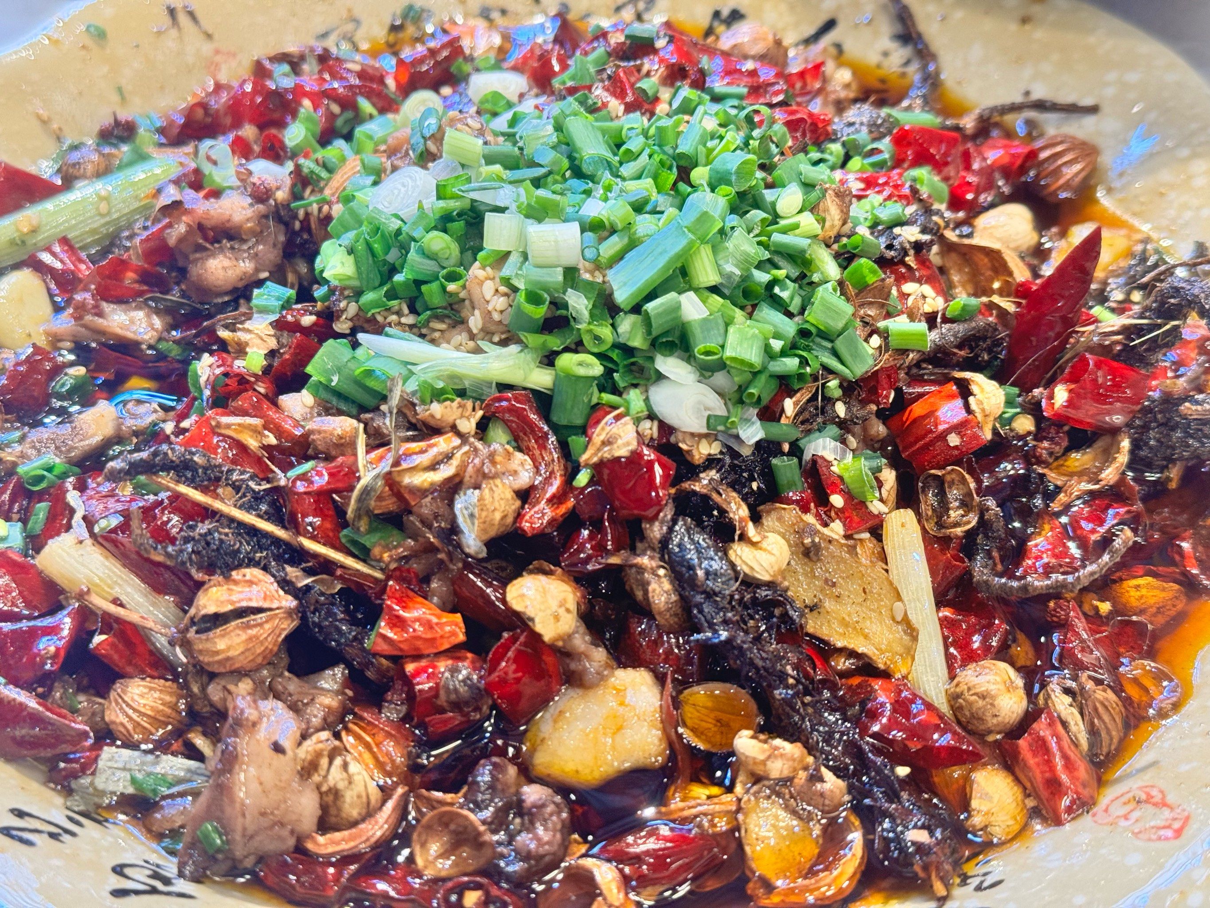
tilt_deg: -45.1
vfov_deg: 30.3
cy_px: 454
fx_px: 1678
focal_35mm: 48
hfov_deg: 39.7
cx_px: 605
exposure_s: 1/50
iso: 125
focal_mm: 6.76
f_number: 1.78
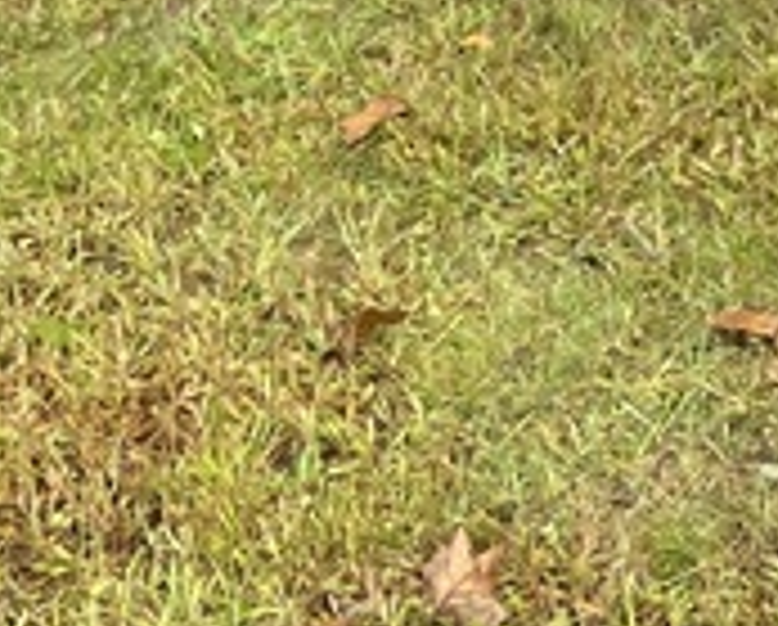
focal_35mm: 150
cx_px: 1677
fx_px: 3460
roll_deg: -0.1
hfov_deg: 11.3
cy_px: -950
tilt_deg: -11.6
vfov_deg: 9.1
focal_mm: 4.2
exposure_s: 1/226
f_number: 1.6
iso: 32
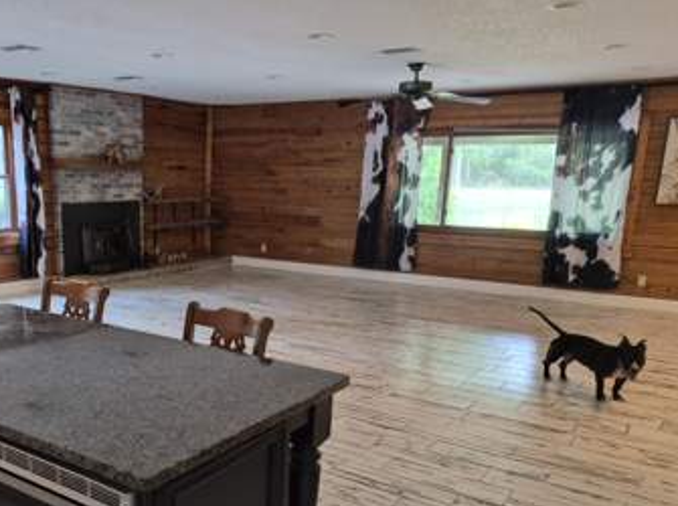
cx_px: 194
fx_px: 645
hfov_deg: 53.6
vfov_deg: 42.4
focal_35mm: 33
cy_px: 327
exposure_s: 1/120
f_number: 1.8
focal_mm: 5.4
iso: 500
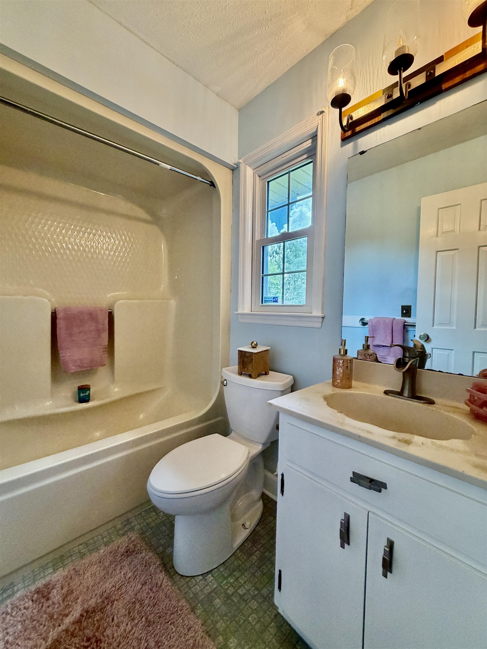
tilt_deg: -3.1
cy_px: 324
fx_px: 263
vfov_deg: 102.1
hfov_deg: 85.7
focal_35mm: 14
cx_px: 244
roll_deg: -0.9
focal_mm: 2.22
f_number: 2.2
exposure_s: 1/120
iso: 320
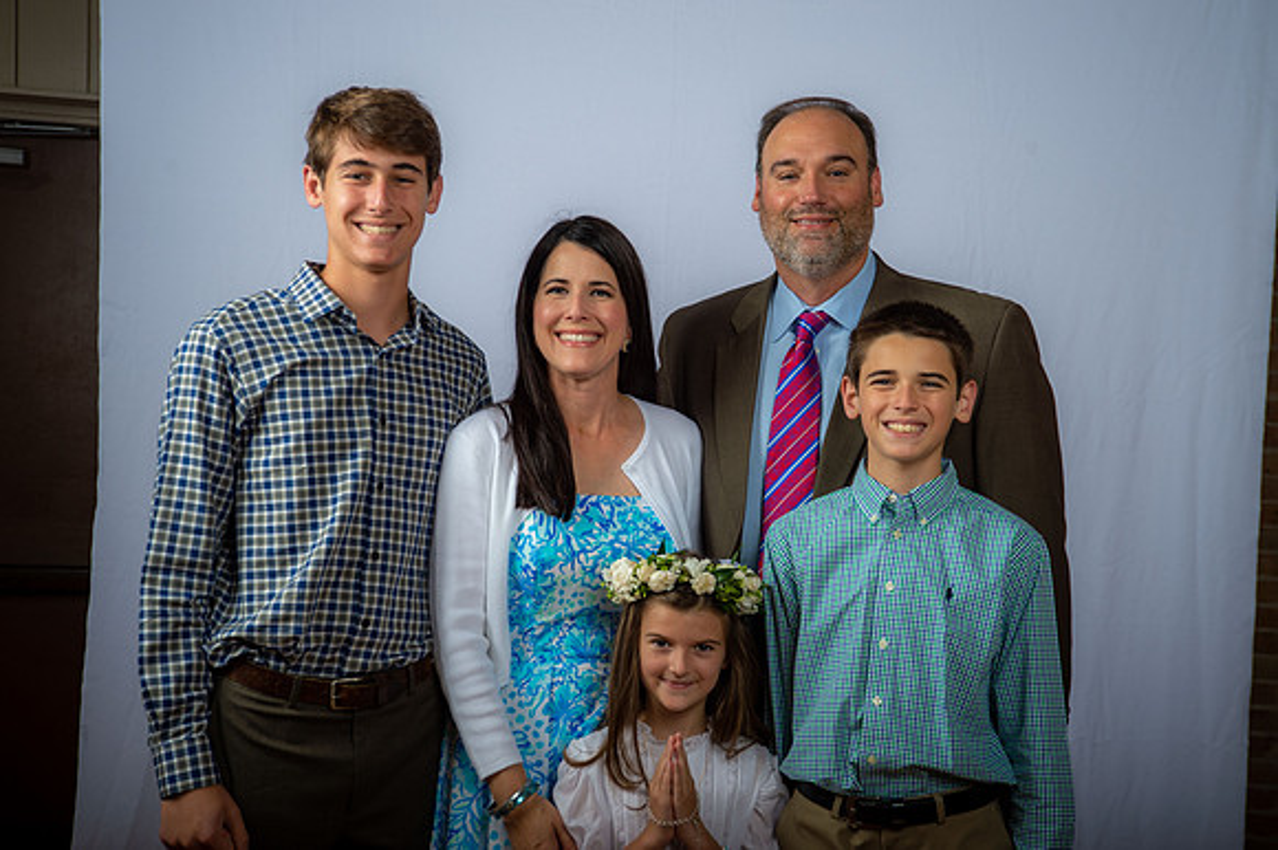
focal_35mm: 62
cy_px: 425
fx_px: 2200
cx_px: 639
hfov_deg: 32.4
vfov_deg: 21.9
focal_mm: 62
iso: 250
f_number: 6.3
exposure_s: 1/200
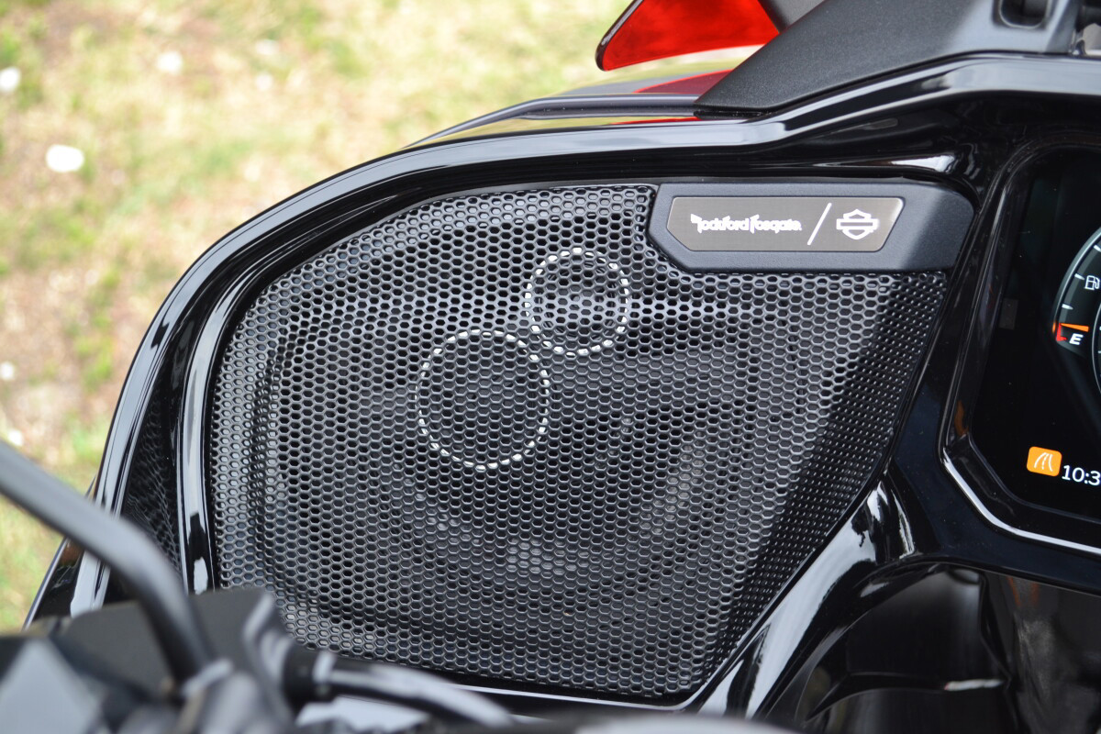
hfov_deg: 35.1
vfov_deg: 23.8
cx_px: 550
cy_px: 367
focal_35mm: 57
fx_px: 1743
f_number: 5
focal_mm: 38
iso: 400
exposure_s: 1/100
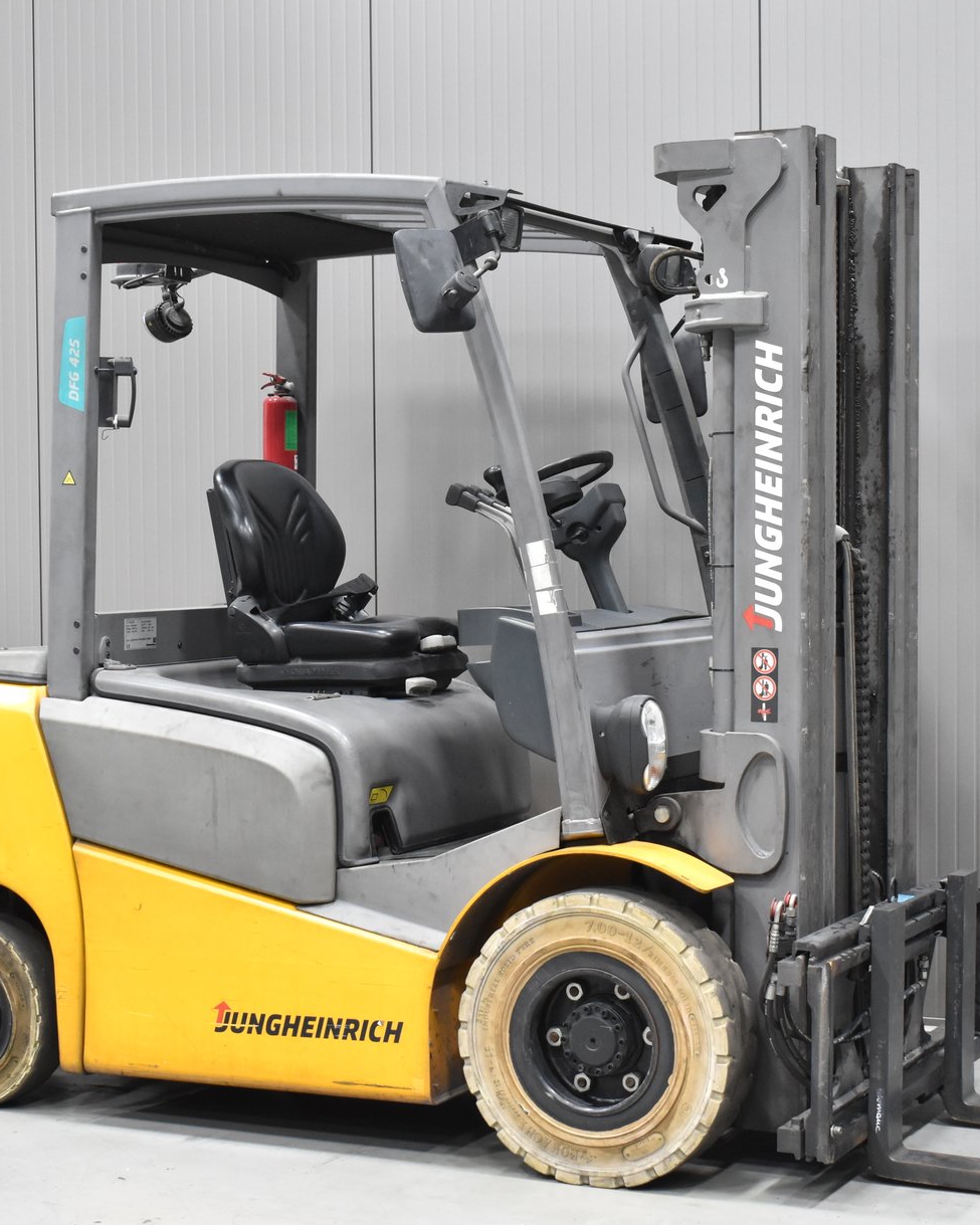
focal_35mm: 69
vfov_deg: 27.6
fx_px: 2492
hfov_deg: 22.2
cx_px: 541
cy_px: 634
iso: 1600
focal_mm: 31
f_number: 5.6
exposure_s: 1/25
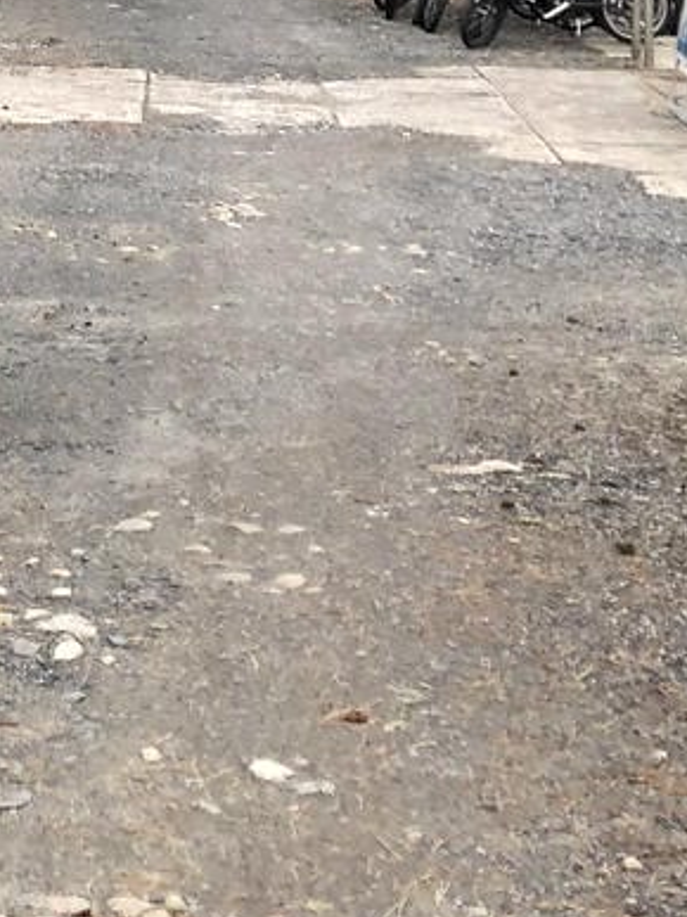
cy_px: -645
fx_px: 3177
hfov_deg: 12.2
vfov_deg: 14.7
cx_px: 33
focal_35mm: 120
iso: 20
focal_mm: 3.99
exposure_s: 1/331
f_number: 1.8
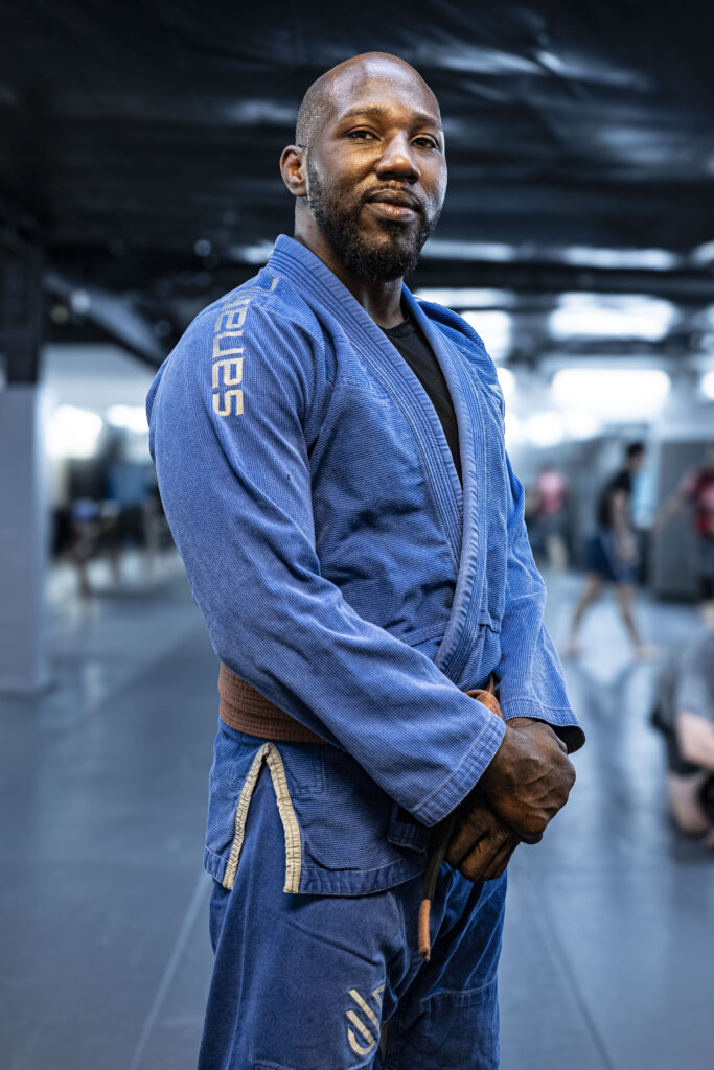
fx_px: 886
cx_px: 357
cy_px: 535
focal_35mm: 30
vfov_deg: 62.3
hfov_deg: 43.9
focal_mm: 29.8
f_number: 4
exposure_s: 1/160
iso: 4000
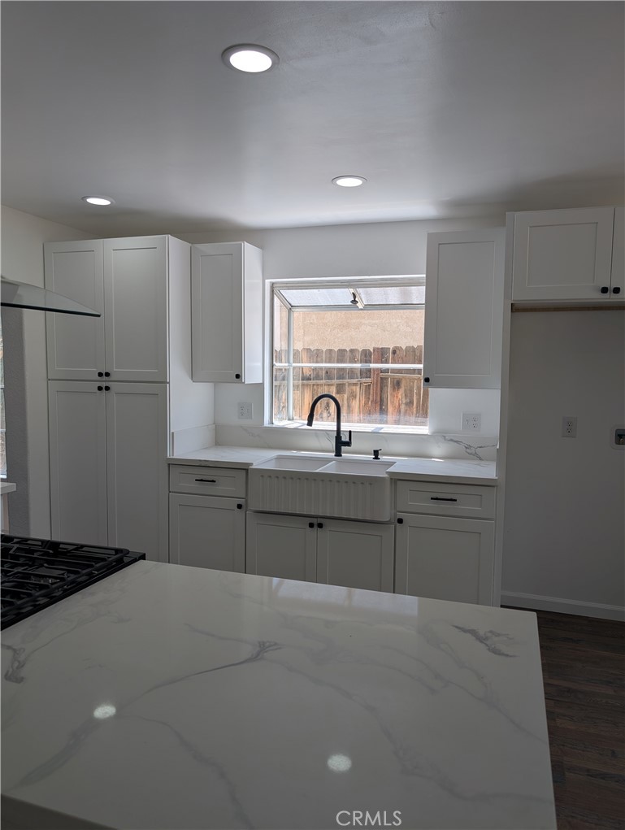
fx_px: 576
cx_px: 312
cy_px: 415
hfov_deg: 56.9
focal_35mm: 24
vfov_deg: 71.5
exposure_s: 1/365
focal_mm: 6.9
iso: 19
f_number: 1.68
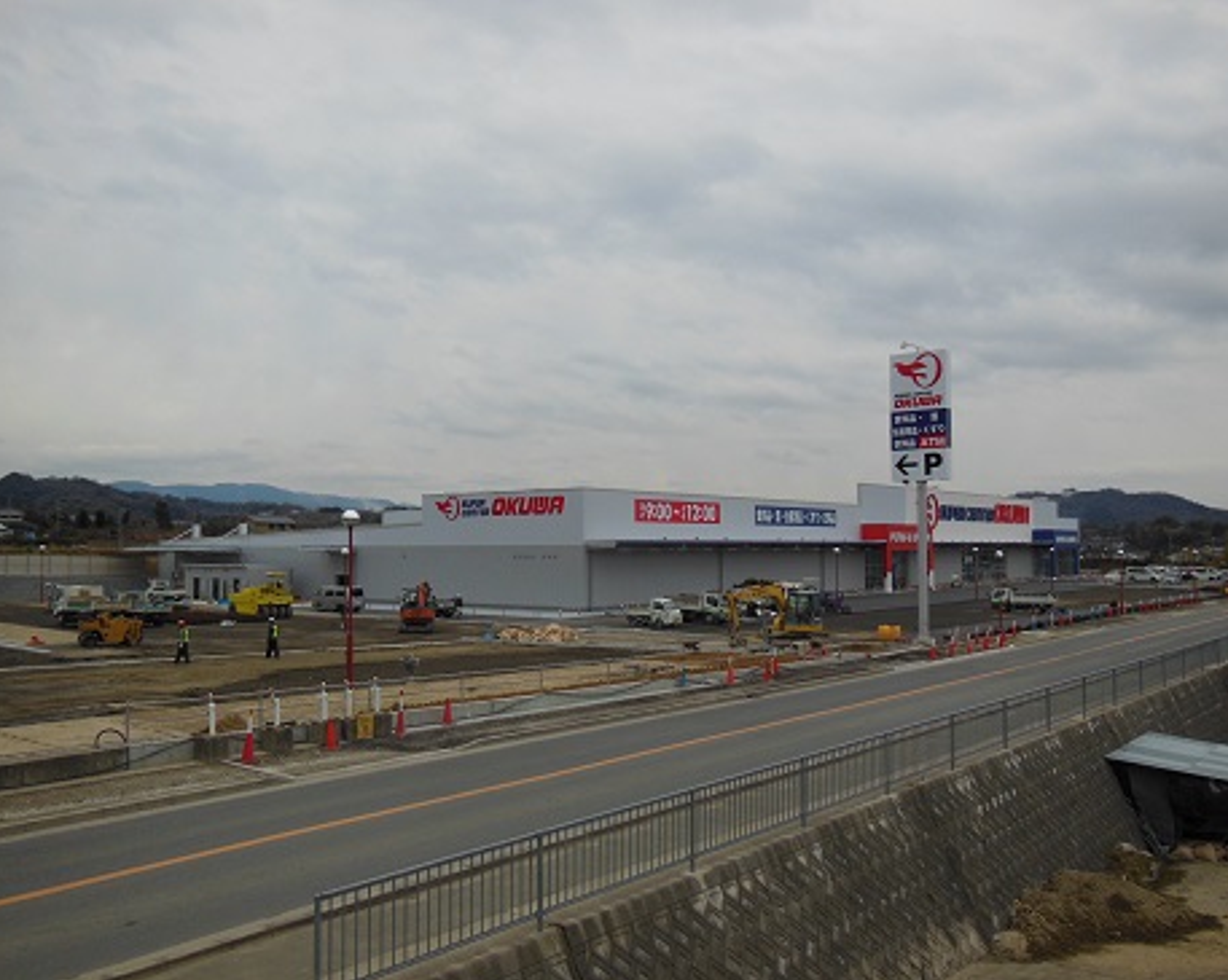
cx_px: 613
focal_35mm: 31
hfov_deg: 57.2
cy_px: 501
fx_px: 1126
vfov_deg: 47.1
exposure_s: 1/500
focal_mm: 5.2
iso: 125
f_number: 3.7
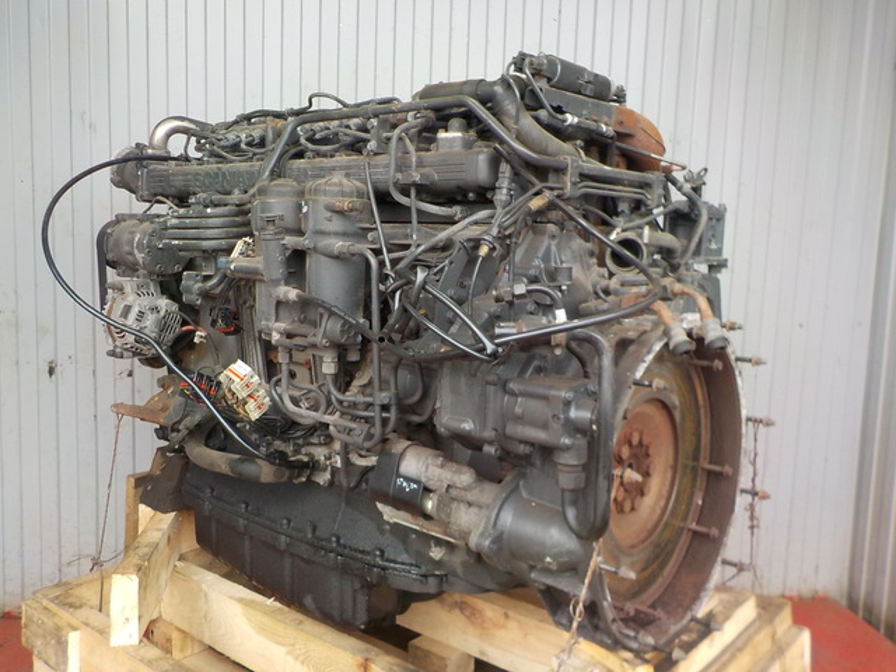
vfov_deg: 46.8
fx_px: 777
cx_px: 448
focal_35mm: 30
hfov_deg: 60.0
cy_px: 336
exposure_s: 1/30
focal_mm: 4.1
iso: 160
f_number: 3.3
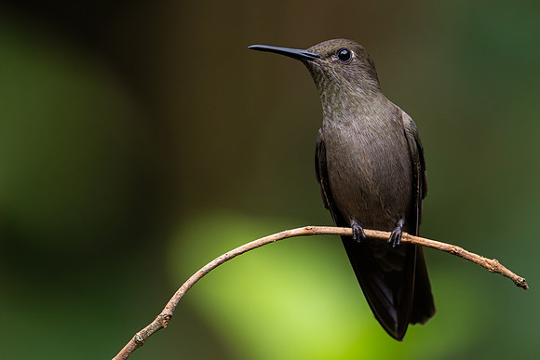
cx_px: 248
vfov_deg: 1.6
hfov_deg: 2.4
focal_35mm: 871
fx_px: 13067
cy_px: 179
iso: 4000
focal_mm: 560
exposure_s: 1/1000
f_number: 6.3
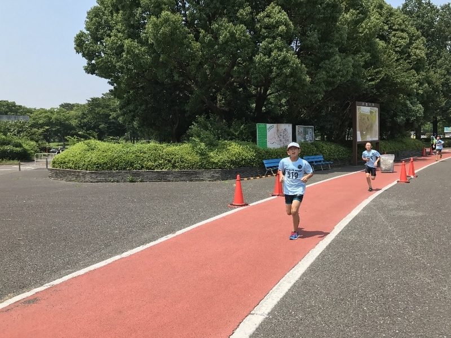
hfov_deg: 63.4
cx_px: 226
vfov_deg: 49.7
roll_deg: +0.1
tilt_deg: -6.7
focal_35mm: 28
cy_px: 169
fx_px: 365
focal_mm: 3.99
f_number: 1.8
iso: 20
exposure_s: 1/1259
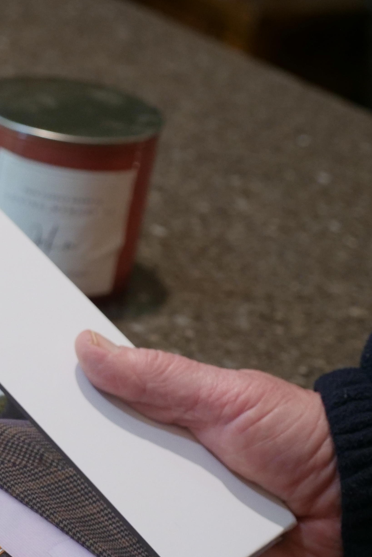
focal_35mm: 110
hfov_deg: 12.3
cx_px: -24
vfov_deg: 18.5
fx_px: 1705
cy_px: 399
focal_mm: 26
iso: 800
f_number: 2.8
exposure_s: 1/60
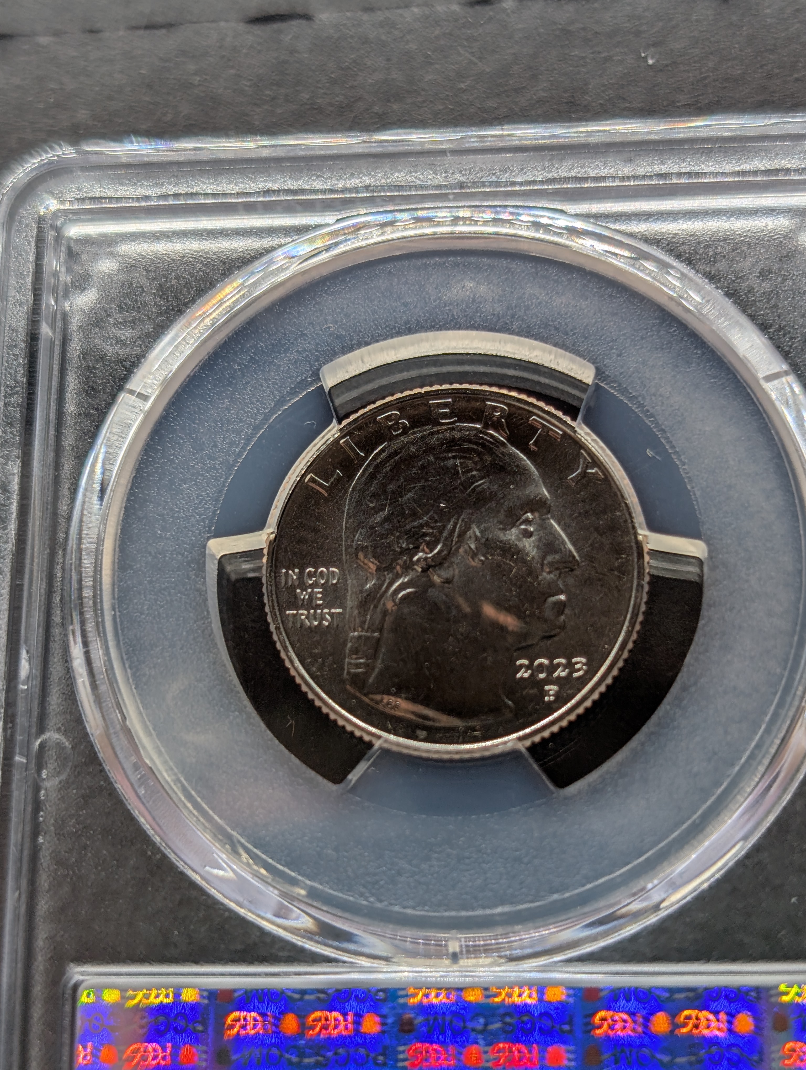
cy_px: 535
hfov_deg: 29.7
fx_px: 1517
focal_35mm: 49
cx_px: 403
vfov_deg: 38.9
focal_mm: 6.9
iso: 18
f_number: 1.68
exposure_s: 1/62.4
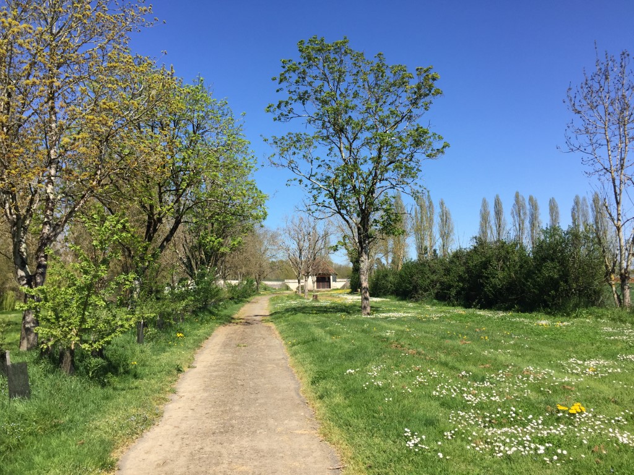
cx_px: 317
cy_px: 238
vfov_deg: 48.2
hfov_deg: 61.7
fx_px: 531
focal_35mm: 29
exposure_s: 1/1582
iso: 32
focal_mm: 4.15
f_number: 2.2
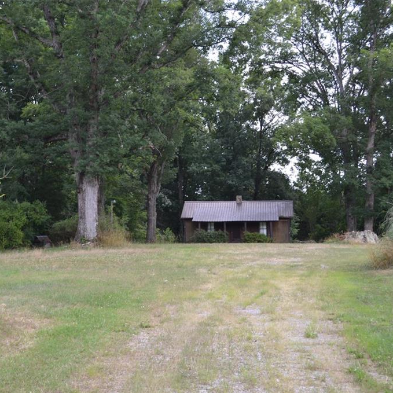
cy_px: 197
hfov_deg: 33.8
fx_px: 642
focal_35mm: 50
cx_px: 145
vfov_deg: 34.0
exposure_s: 1/125
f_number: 5.6
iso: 200
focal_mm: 26
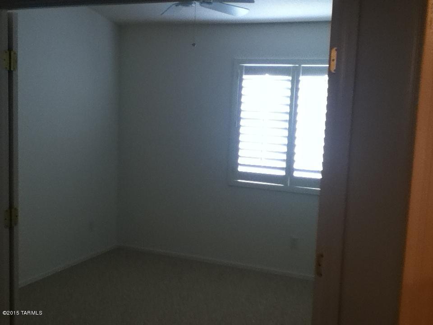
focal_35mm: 32
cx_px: 216
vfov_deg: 44.2
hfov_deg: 56.8
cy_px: 162
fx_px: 400
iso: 125
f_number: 2.4
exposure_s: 1/60
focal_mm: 3.85
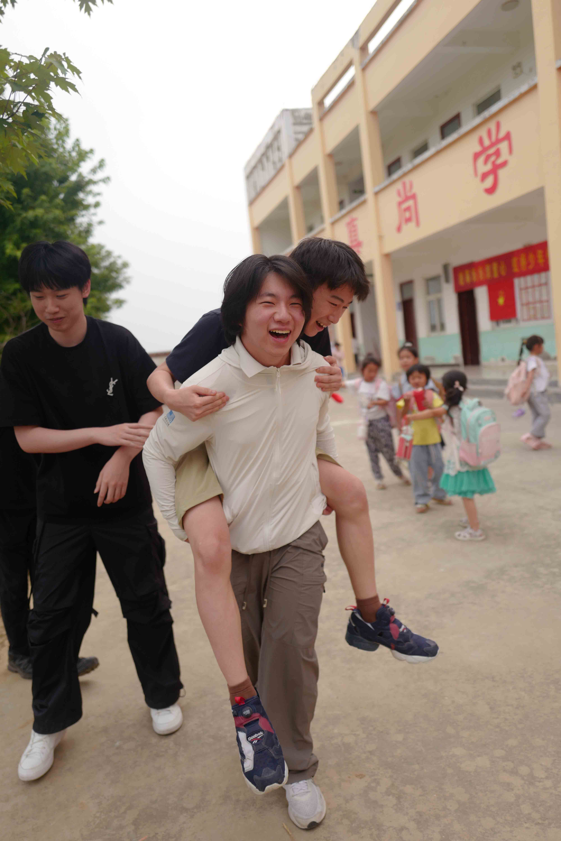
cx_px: 280
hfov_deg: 46.4
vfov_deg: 65.5
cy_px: 420
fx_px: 654
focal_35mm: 28
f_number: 1.7
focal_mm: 28
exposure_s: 1/2000
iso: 160
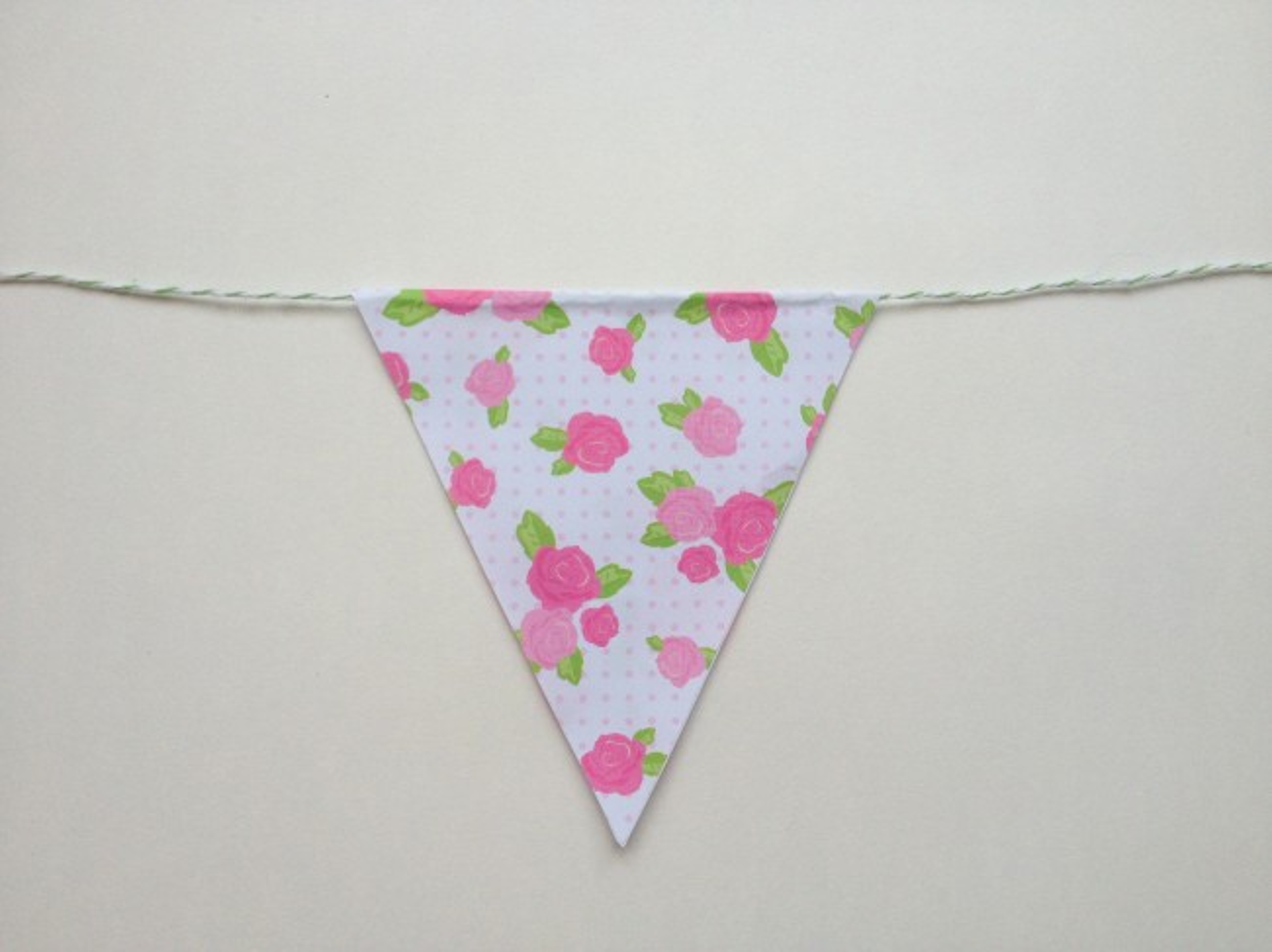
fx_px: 1286
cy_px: 476
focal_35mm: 35
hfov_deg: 52.6
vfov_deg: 40.7
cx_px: 636
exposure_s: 1/189
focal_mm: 4.28
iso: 50
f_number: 2.4
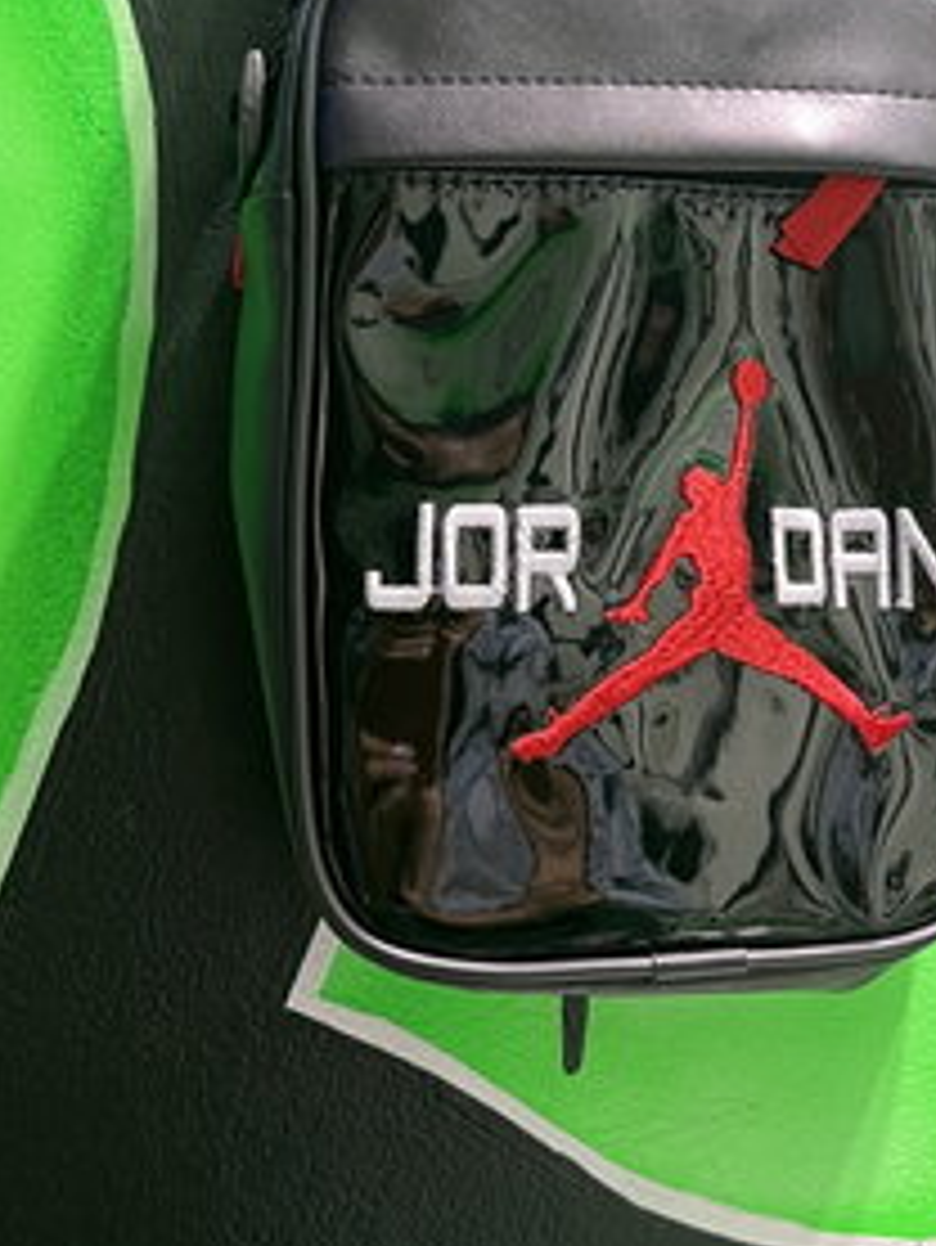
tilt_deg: +9.1
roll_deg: +0.4
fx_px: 1801
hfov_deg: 28.8
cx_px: 675
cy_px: 245
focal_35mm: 50
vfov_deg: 36.8
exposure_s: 1/50
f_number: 1.6
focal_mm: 5.1
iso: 400
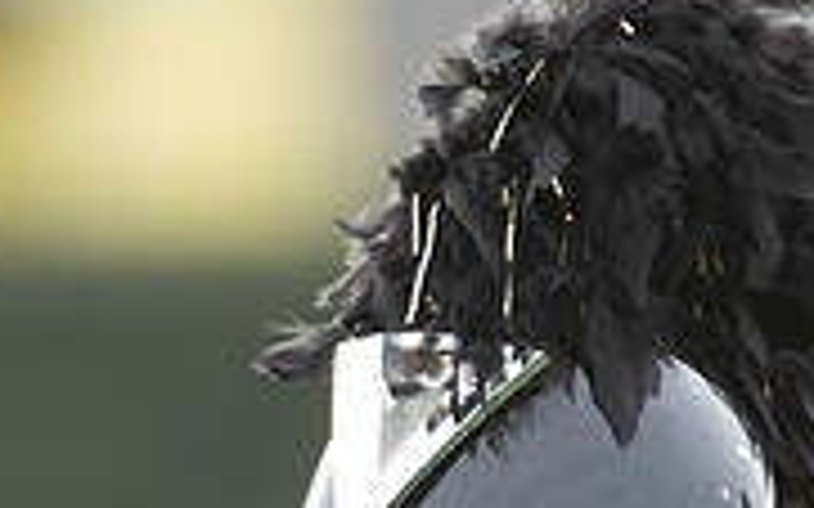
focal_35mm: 2092
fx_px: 46395
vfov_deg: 0.6
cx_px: 317
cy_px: 949
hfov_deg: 1.0
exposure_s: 1/1600
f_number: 5.6
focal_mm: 550
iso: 2500
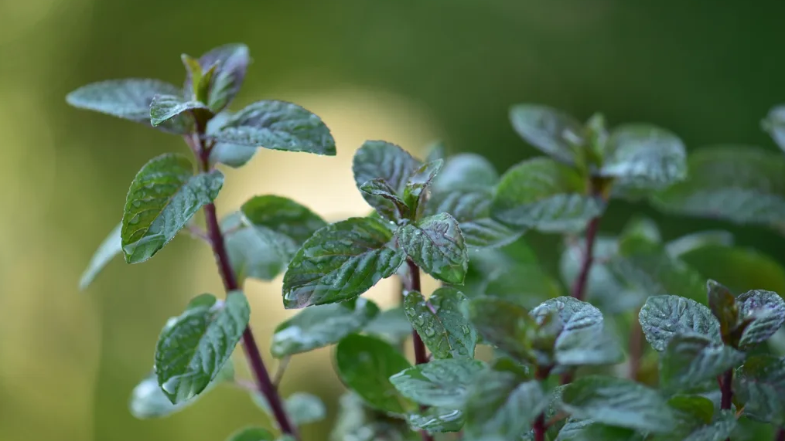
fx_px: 2311
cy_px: 234
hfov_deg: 19.3
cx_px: 391
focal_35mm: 111
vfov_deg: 10.9
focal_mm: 105
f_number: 3.5
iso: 200
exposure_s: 1/250
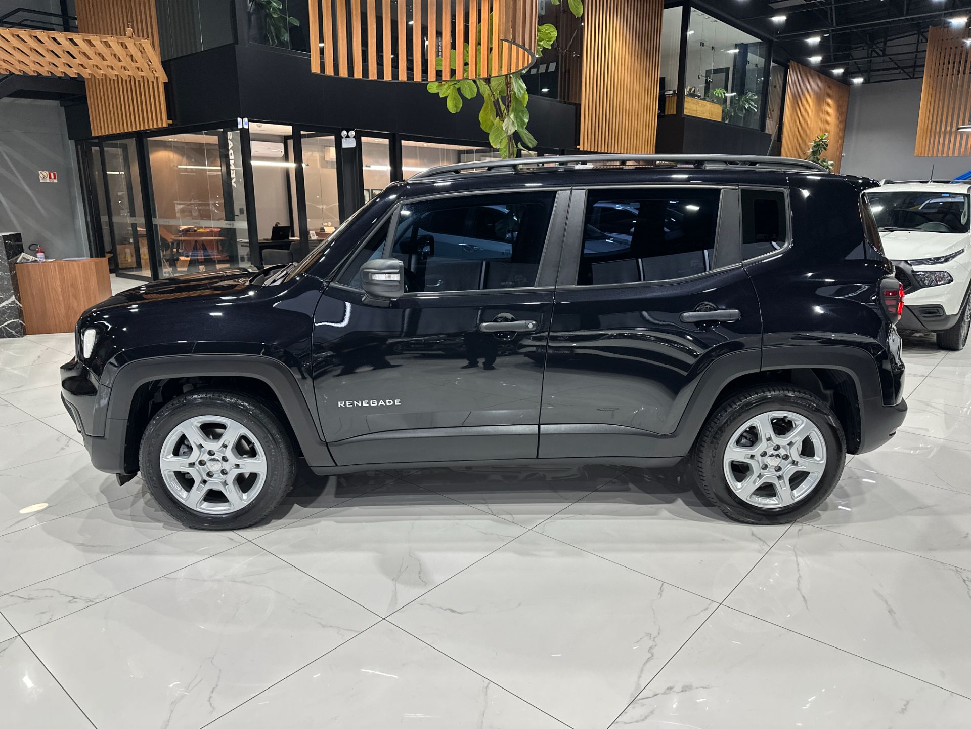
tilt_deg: -13.8
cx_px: 486
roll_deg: +0.5
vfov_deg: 56.8
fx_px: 673
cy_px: 364
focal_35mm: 24
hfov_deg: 71.6
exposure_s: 1/120
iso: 200
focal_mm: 6.86
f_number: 1.78
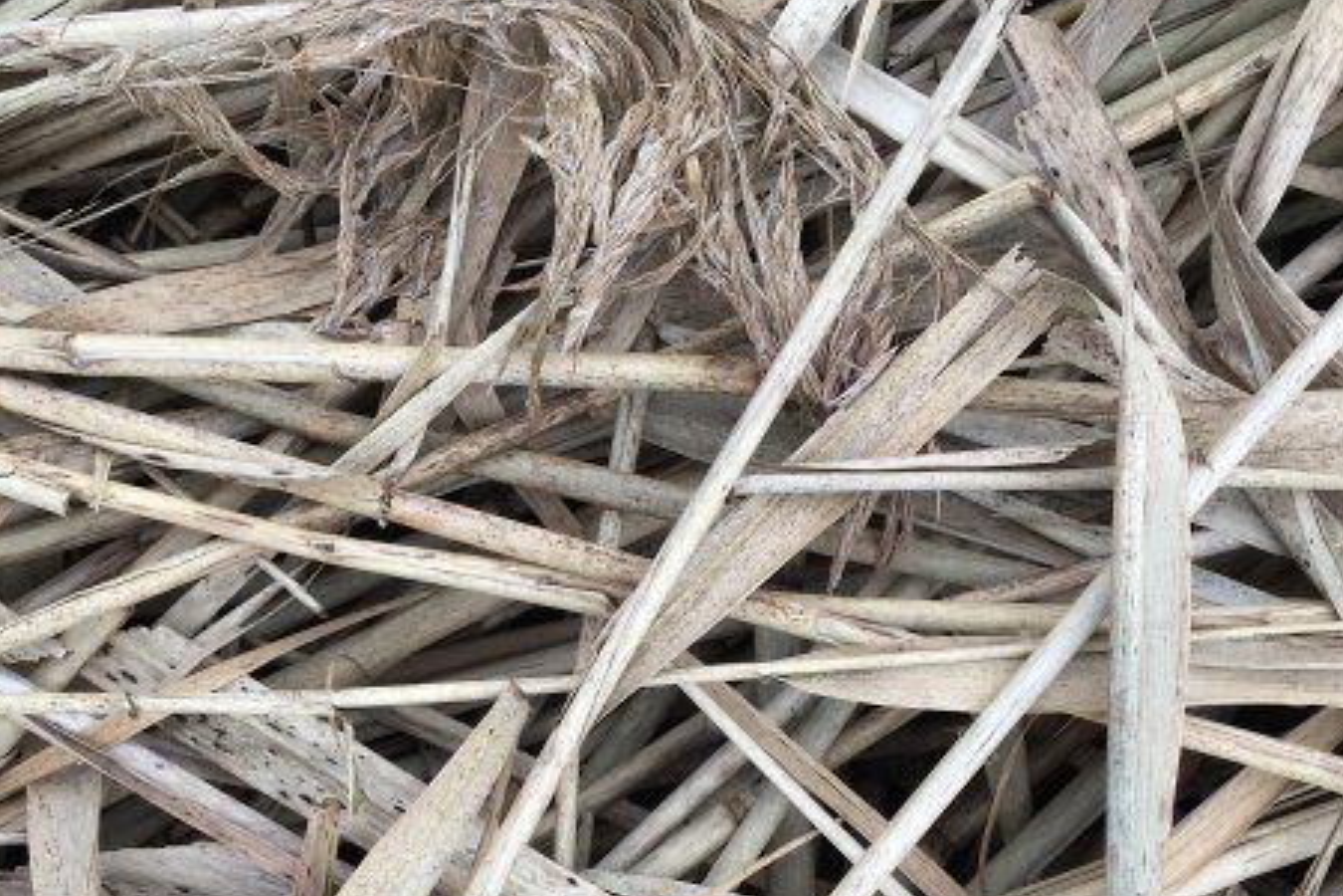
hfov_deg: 47.4
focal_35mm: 41
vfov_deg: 31.6
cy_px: 750
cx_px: 679
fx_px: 1529
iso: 32
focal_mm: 4.15
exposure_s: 1/127
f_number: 2.2
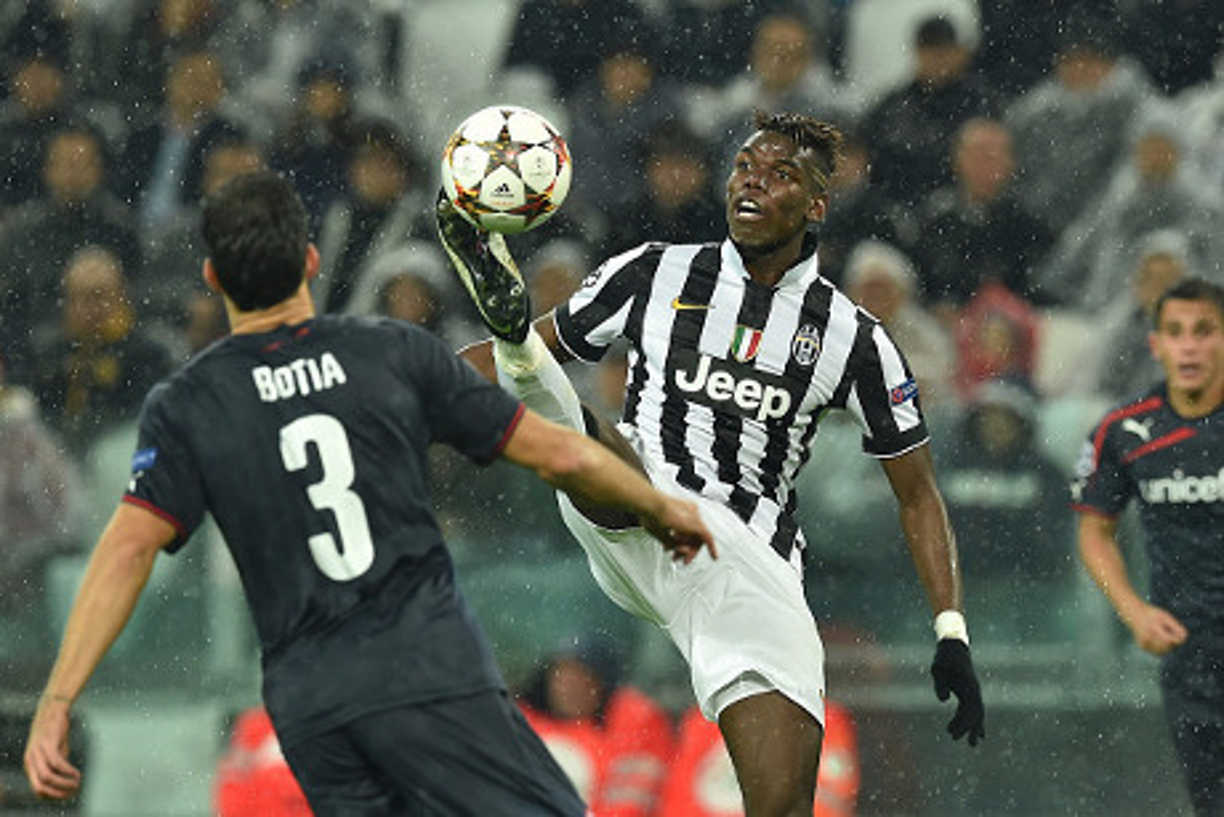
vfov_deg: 3.4
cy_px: 408
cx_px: 612
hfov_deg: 5.2
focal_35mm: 400
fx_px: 13603
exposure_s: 1/1250
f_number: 4
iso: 1600
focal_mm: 400
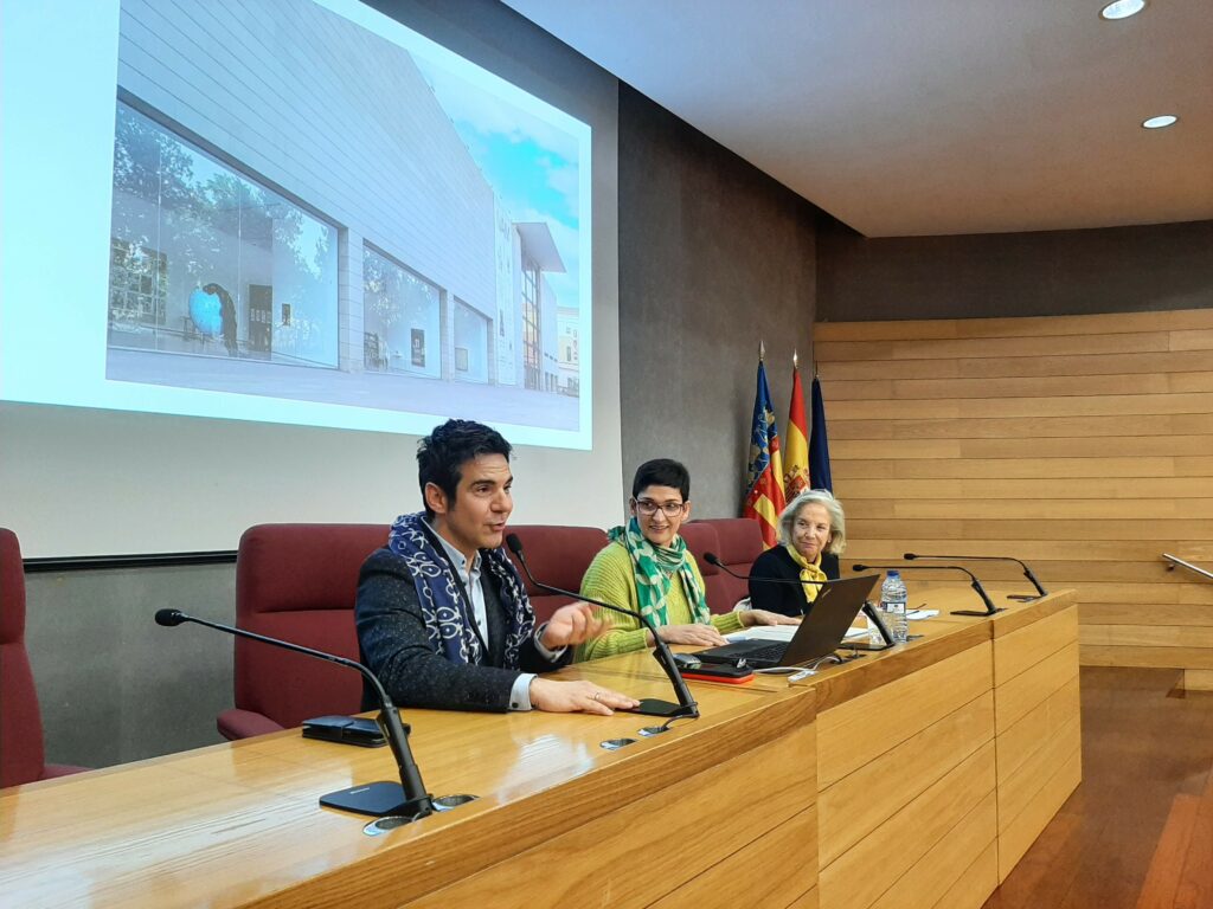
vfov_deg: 53.1
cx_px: 606
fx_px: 911
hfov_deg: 67.3
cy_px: 454
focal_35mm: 26
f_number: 1.7
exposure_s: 1/33
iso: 200
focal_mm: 3.93
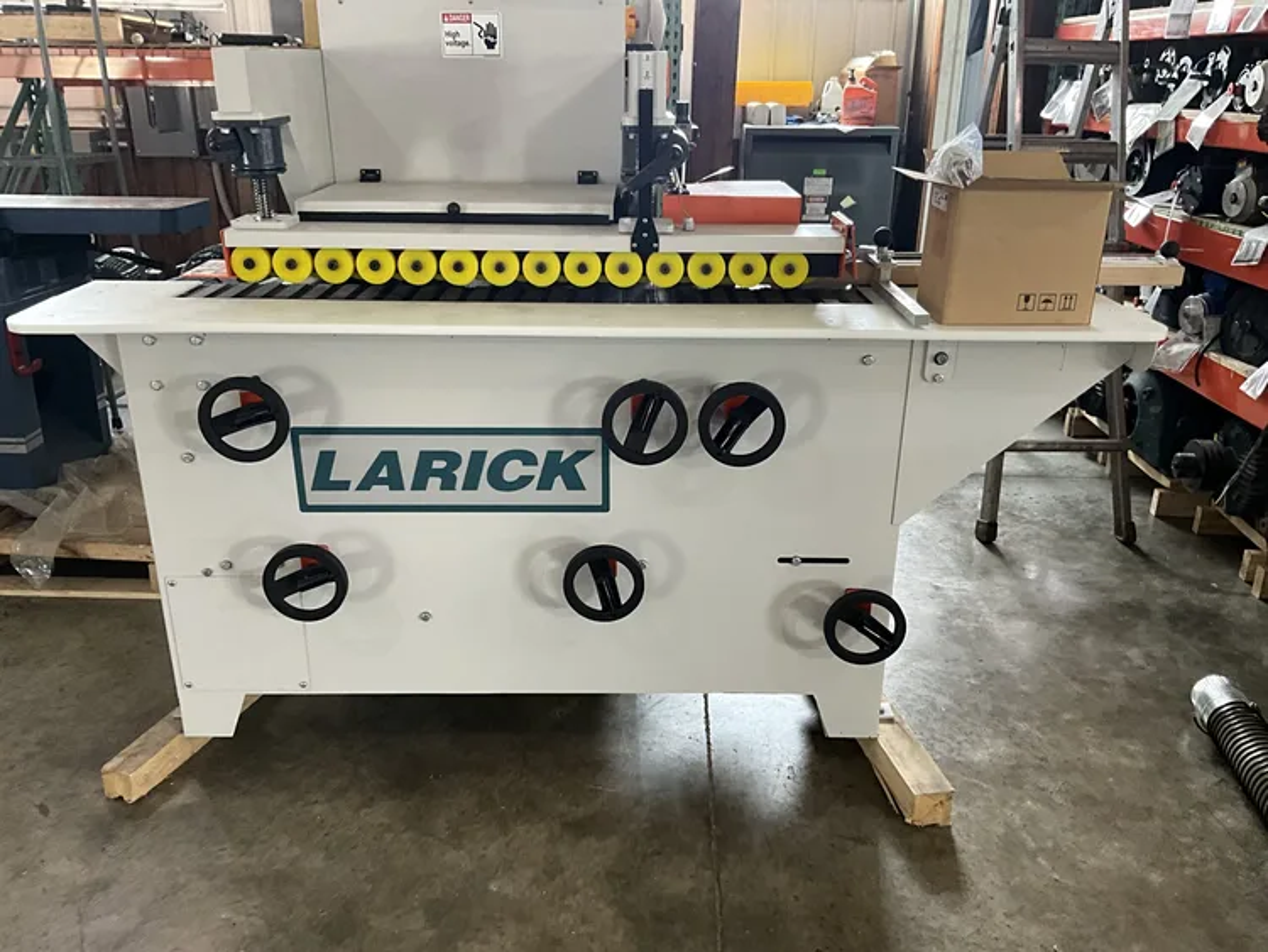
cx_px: 634
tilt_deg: -22.7
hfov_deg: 61.6
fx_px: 1063
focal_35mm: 29
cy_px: 476
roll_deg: -1.5
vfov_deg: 48.3
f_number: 1.8
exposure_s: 1/60
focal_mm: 3
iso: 125
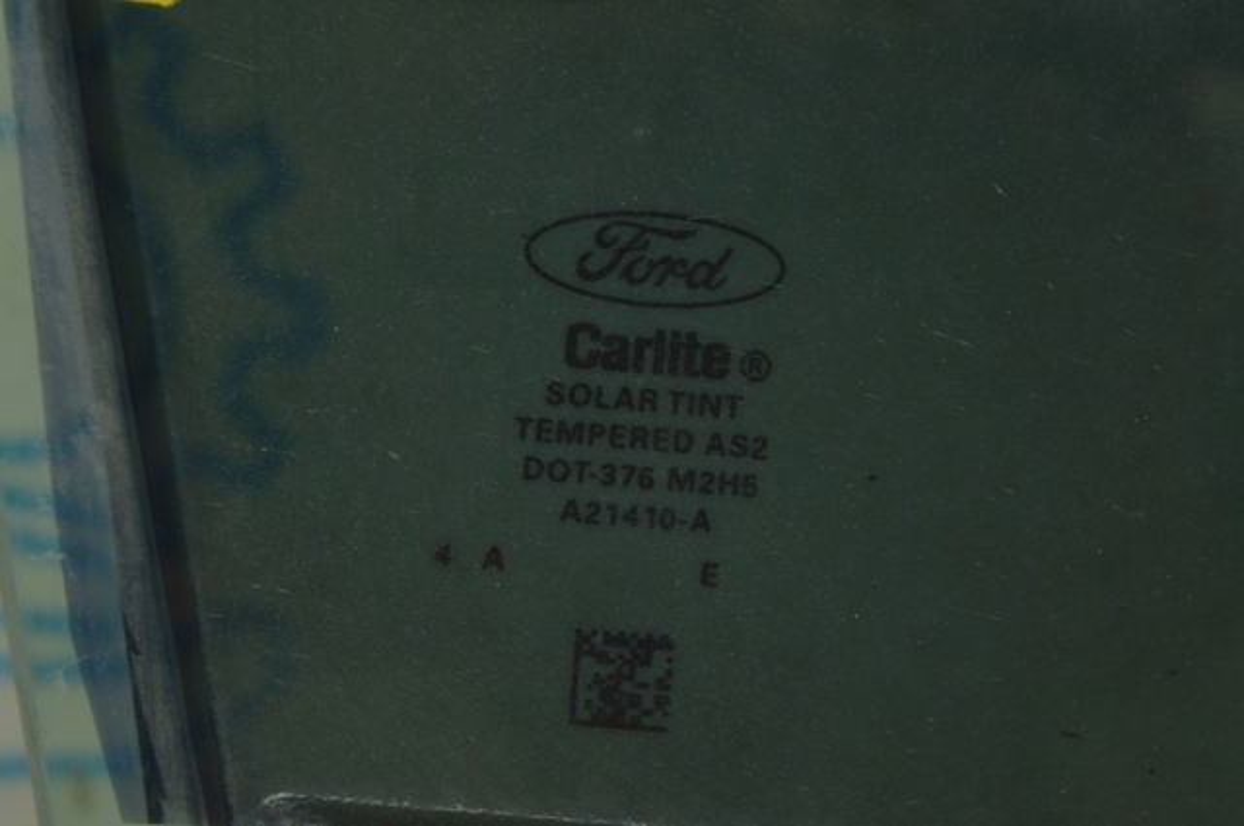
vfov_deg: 16.5
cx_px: 622
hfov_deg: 24.6
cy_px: 413
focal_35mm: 82
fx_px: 2847
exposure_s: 1/20
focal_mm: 55
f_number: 5.6
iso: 400
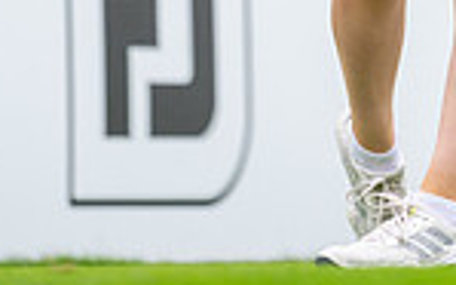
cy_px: -293
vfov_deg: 1.1
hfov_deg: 1.7
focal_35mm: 1244
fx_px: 15454
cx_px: 474
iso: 400
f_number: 4
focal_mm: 300
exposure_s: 1/1000
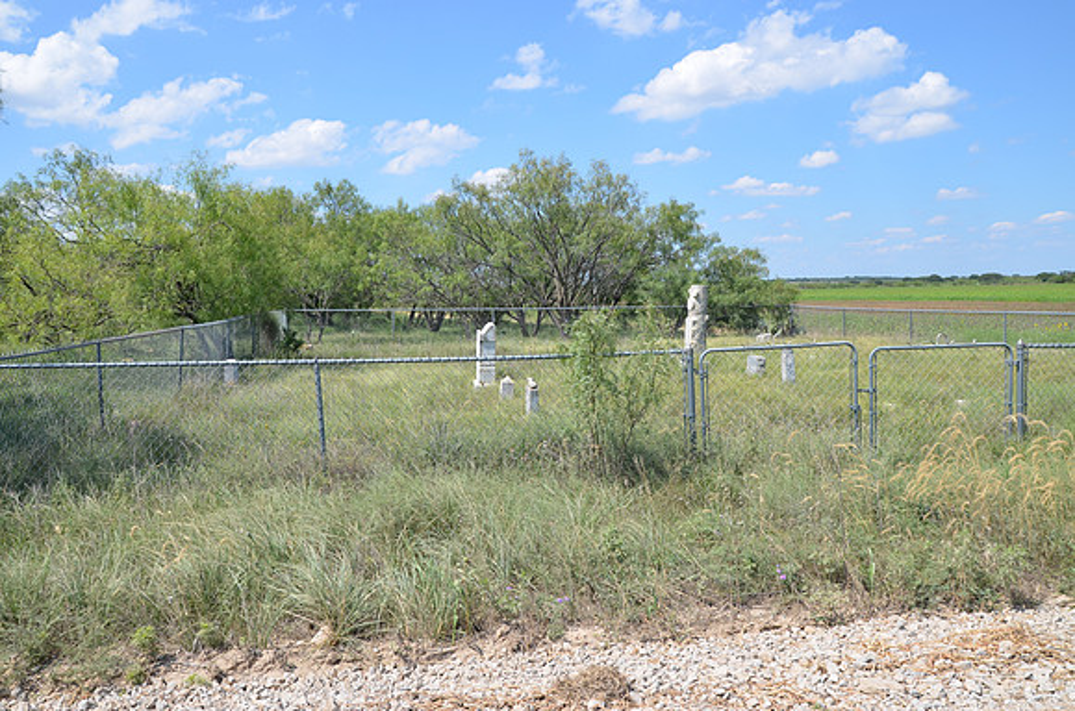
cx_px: 538
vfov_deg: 45.5
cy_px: 356
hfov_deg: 64.7
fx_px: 849
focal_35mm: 28
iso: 100
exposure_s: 1/250
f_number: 8
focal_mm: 19
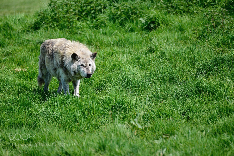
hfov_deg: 3.4
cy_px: 78
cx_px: 117
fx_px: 3901
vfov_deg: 2.3
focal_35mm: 600
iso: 100
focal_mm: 600
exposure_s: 1/250
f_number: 6.3
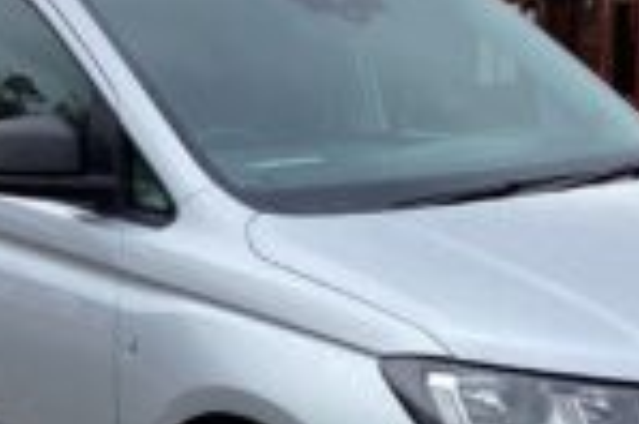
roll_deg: +1.4
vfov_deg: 17.5
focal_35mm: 76
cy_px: 413
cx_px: 309
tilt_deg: -14.9
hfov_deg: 26.7
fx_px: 1348
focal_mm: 3.3
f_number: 2.4
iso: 25
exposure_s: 1/547
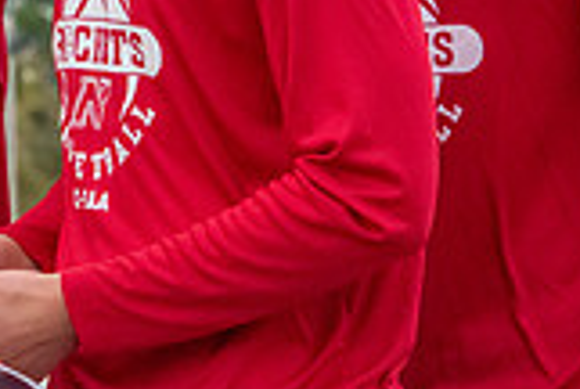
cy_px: -56
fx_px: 11024
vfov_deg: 2.0
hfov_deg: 3.0
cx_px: -112
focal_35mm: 683
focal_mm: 190
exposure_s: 1/640
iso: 3200
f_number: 11
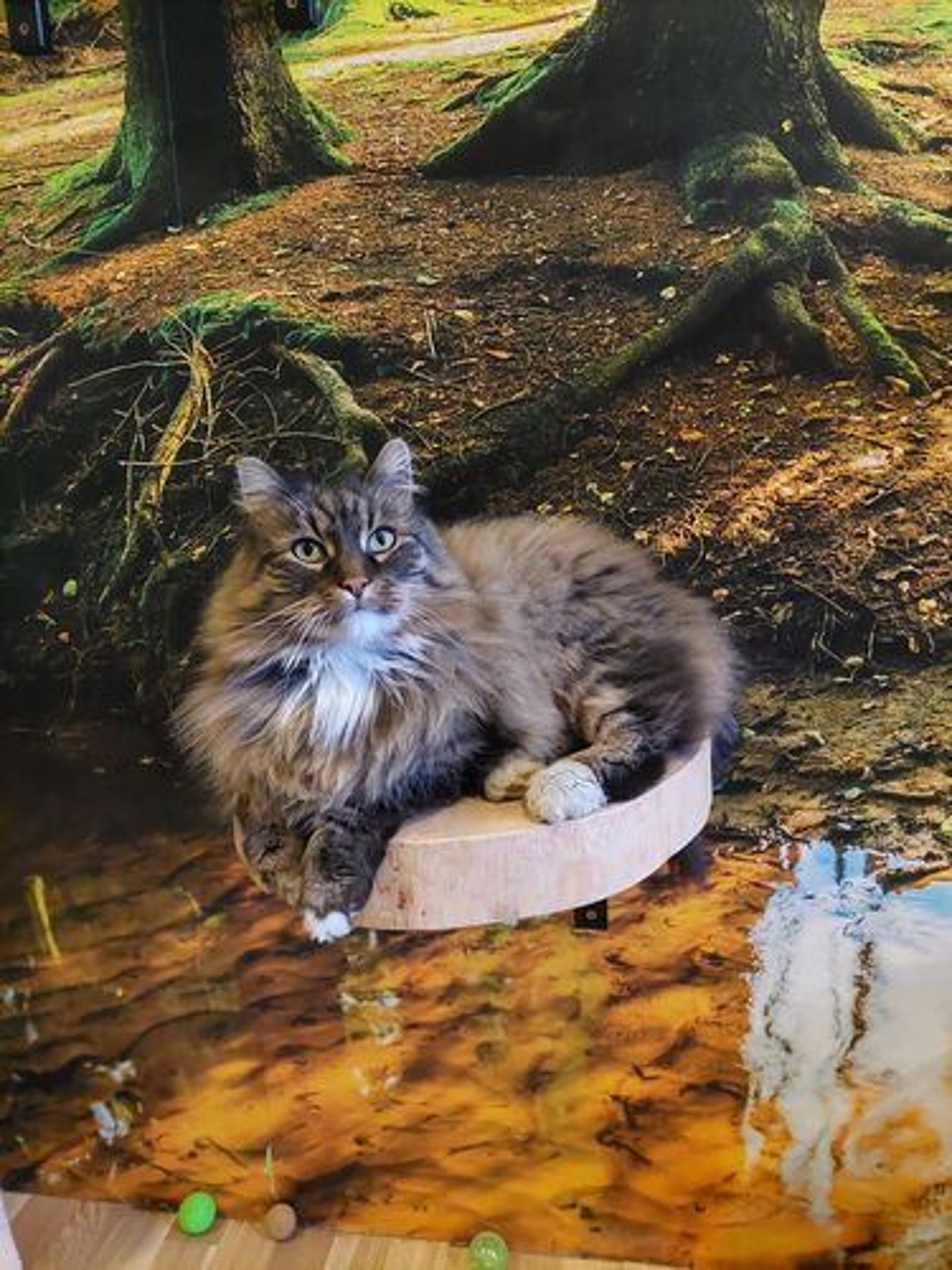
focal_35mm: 24
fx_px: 880
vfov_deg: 71.6
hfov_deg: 56.8
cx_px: 476
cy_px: 635
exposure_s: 1/14
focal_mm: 5.23
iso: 800
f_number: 1.8
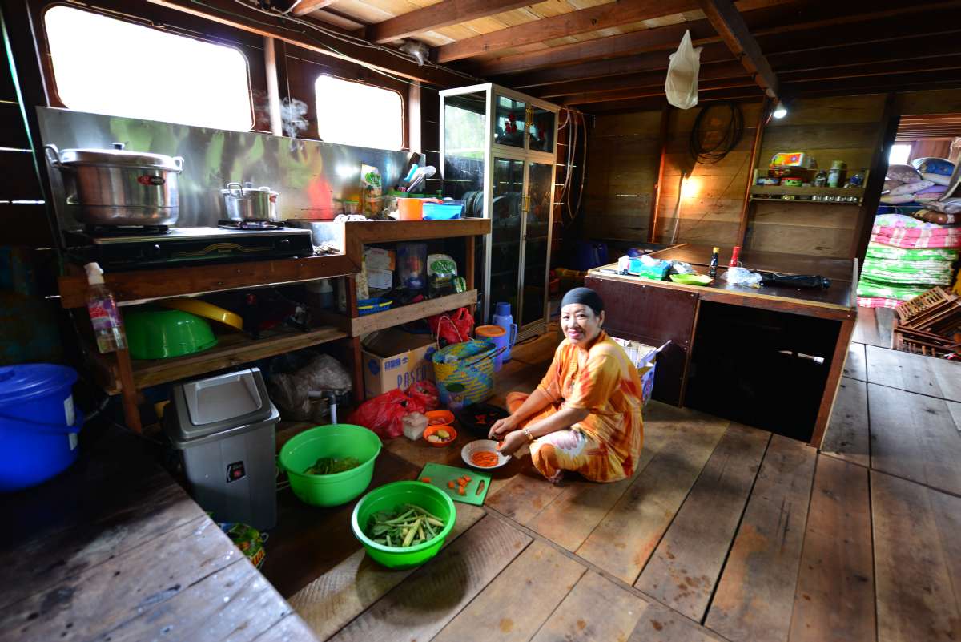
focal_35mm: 17
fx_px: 454
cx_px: 480
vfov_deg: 70.5
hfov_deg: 93.3
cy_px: 321
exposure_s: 1/15
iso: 280
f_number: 2.8
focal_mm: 17
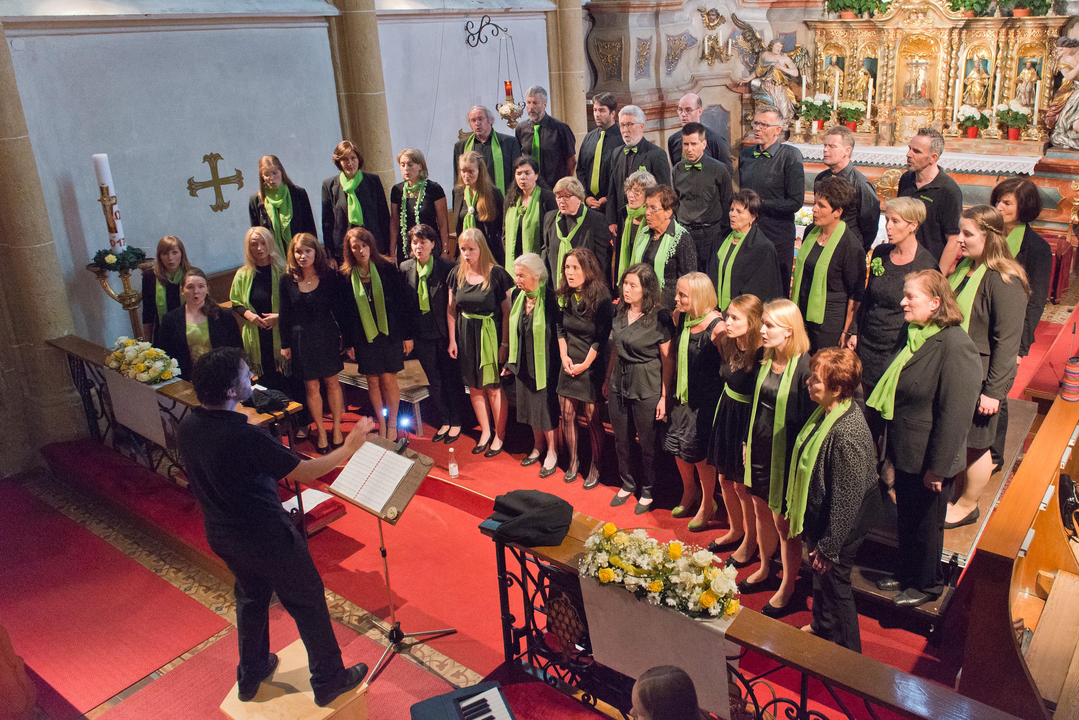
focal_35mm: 29
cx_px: 646
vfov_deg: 45.1
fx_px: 861
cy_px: 289
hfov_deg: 63.6
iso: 6400
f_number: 4.5
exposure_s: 1/40
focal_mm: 24
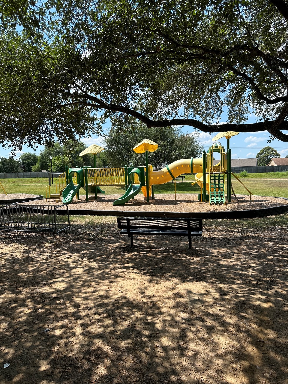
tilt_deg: -3.8
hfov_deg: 56.8
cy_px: 192
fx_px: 266
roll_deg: +1.1
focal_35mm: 24
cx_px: 144
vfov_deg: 71.6
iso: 80
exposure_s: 1/2028
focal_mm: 6.86
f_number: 1.78
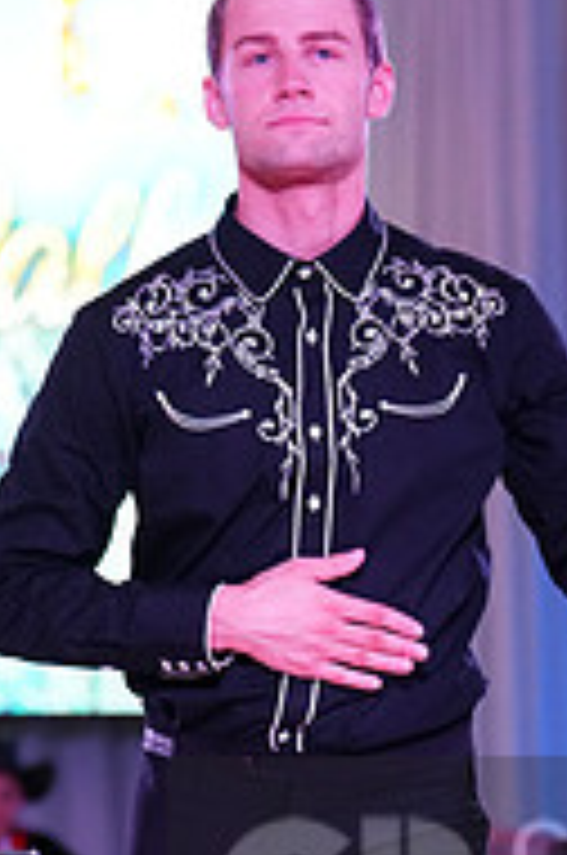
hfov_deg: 5.3
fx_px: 6093
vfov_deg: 8.0
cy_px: 909
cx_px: 790
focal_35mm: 257
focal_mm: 84
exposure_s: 1/500
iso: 2500
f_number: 2.8
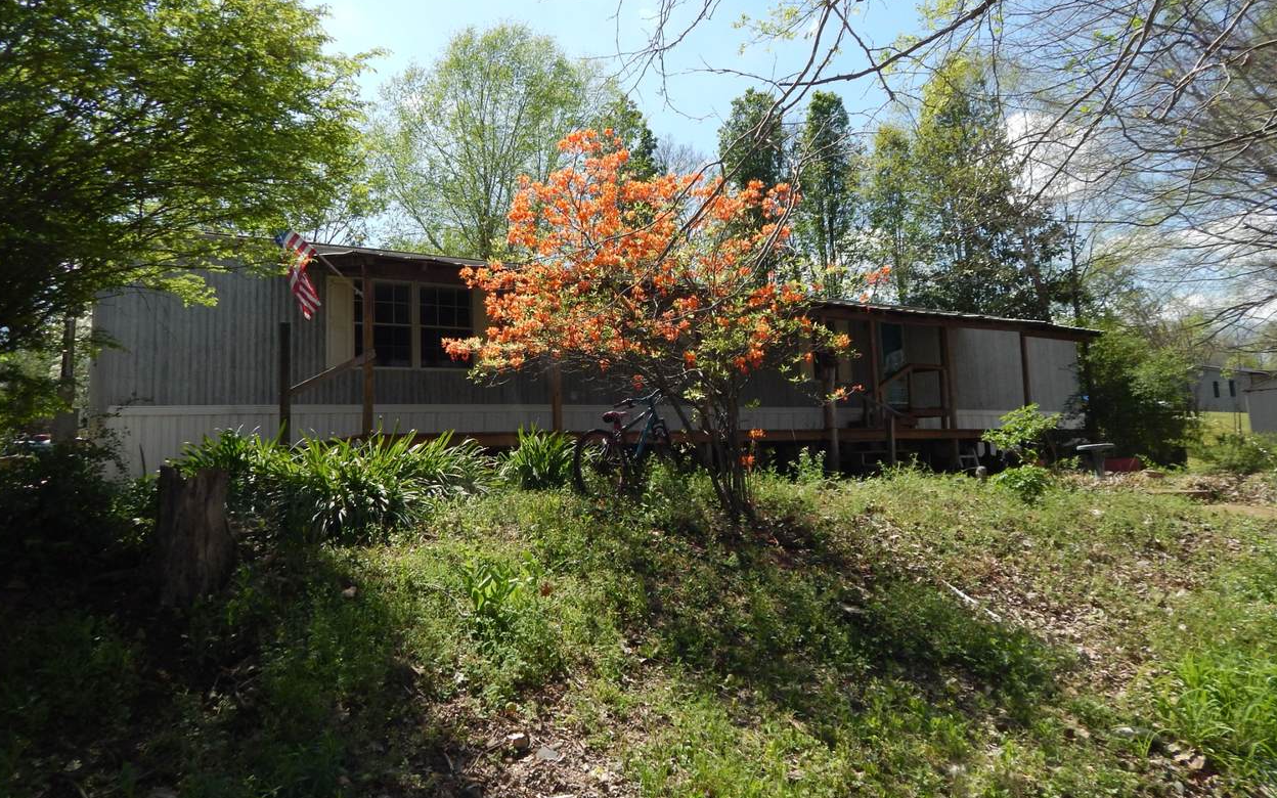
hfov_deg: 72.5
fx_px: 870
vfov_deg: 49.1
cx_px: 647
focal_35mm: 25
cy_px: 347
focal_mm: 4
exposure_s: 1/640
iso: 200
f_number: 6
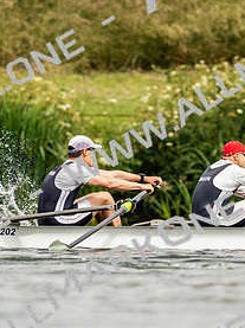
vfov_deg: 1.6
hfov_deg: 1.2
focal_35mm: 1210
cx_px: 208
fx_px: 11445
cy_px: 188
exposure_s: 1/2000
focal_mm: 600
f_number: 6.3
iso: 320
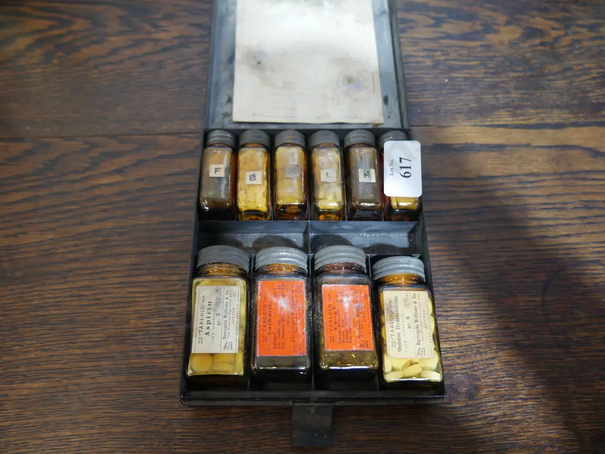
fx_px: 525
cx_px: 302
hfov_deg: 59.9
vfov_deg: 46.8
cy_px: 227
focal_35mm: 30
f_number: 3.6
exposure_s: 1/60
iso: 640
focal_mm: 15
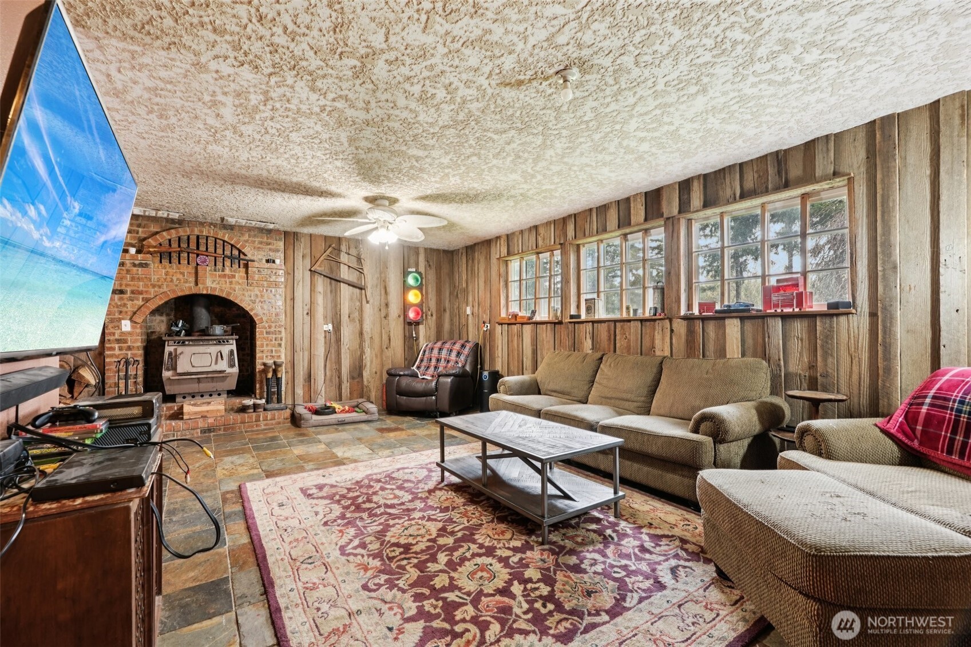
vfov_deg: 73.7
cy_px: 324
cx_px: 486
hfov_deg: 96.7
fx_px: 431
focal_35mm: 16
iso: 400
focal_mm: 16
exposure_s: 1/3.33
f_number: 8
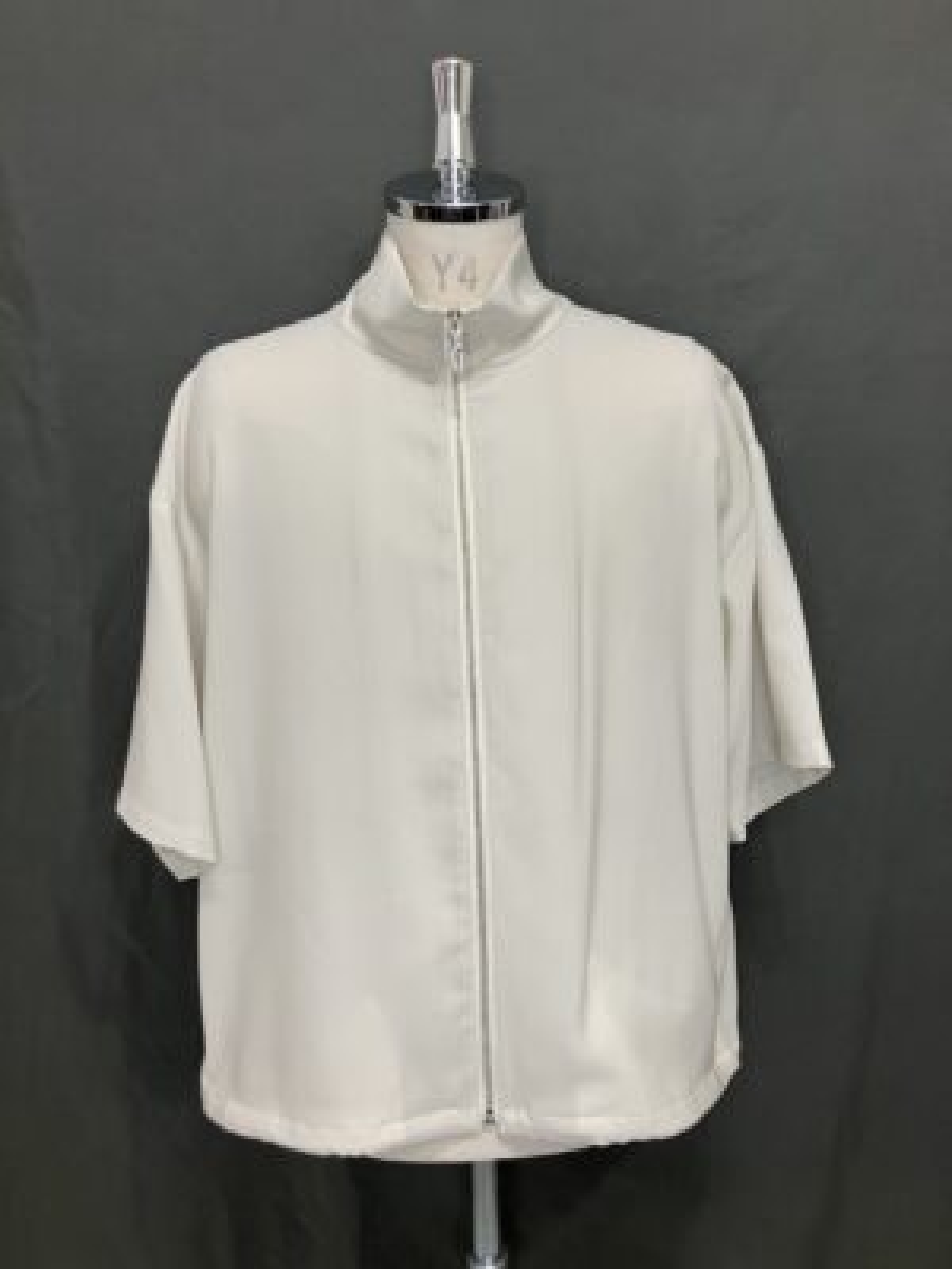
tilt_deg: -11.5
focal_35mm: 28
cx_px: 476
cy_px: 634
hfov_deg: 49.7
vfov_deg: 63.4
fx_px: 1027
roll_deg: +1.0
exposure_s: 1/50
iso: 80
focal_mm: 3.99
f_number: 1.8
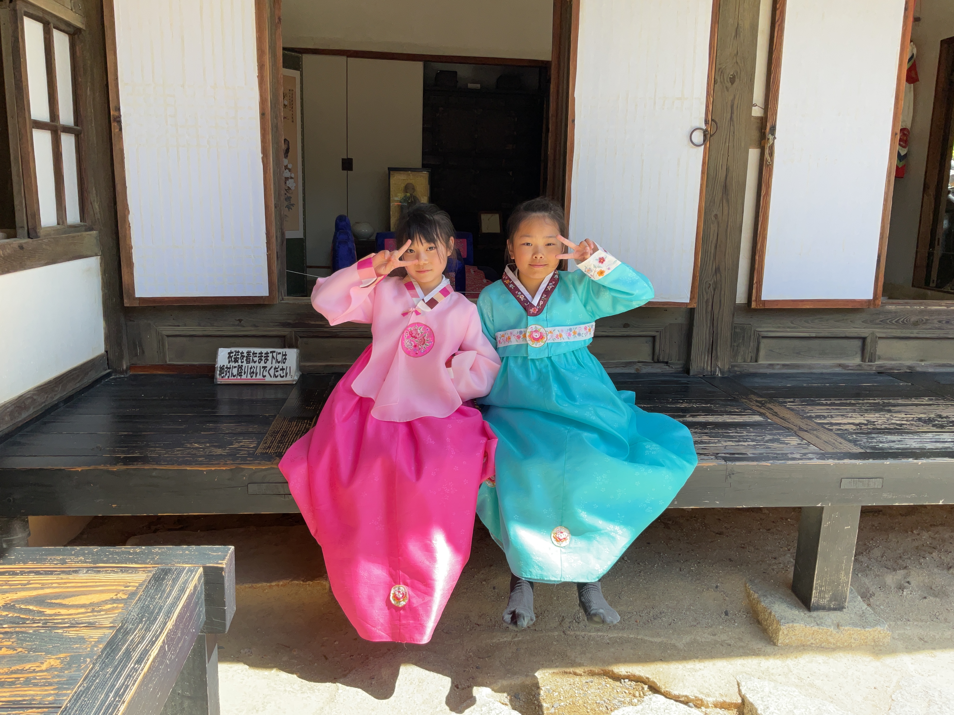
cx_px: 477
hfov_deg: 61.7
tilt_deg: -13.9
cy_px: 358
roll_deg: +0.1
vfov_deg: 48.2
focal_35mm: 29
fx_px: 799
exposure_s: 1/316
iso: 16
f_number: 1.8
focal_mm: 3
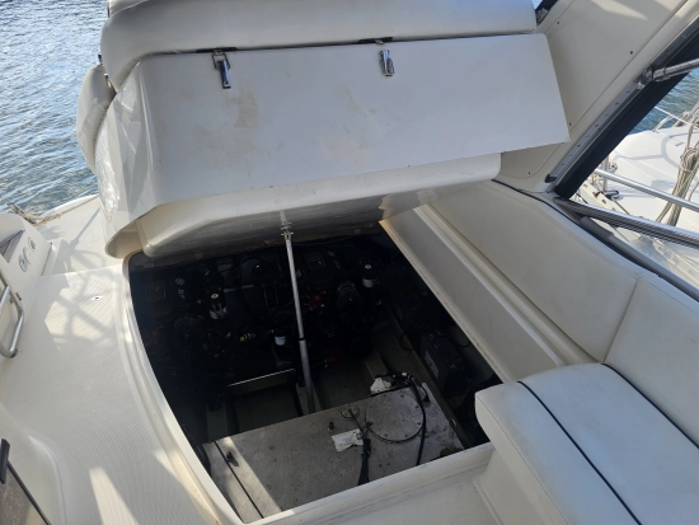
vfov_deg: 58.9
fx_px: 465
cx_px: 350
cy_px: 262
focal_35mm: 23
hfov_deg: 73.9
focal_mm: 6.3
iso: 10
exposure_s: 1/278
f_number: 1.7
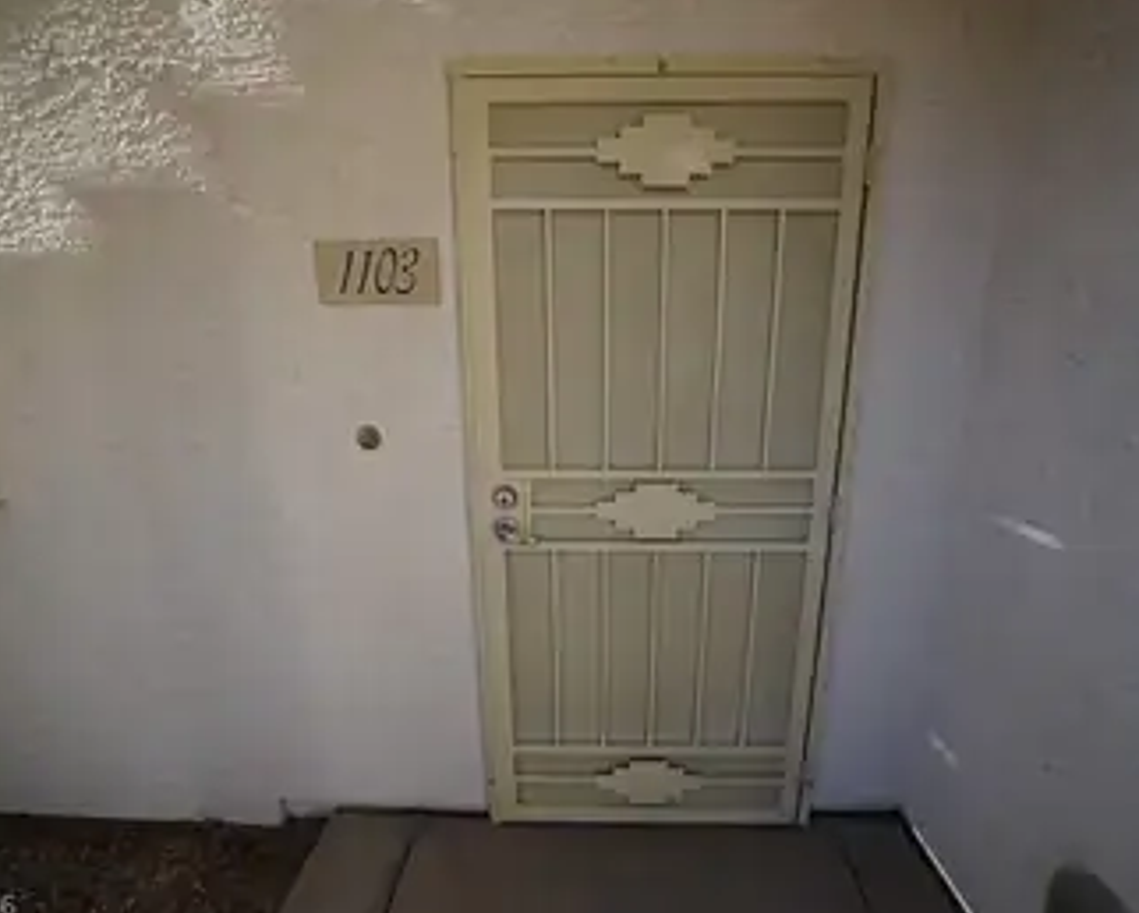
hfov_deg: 100.6
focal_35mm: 14
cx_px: 587
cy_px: 455
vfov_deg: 88.0
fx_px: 472
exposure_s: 1/125
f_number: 10
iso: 250
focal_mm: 12
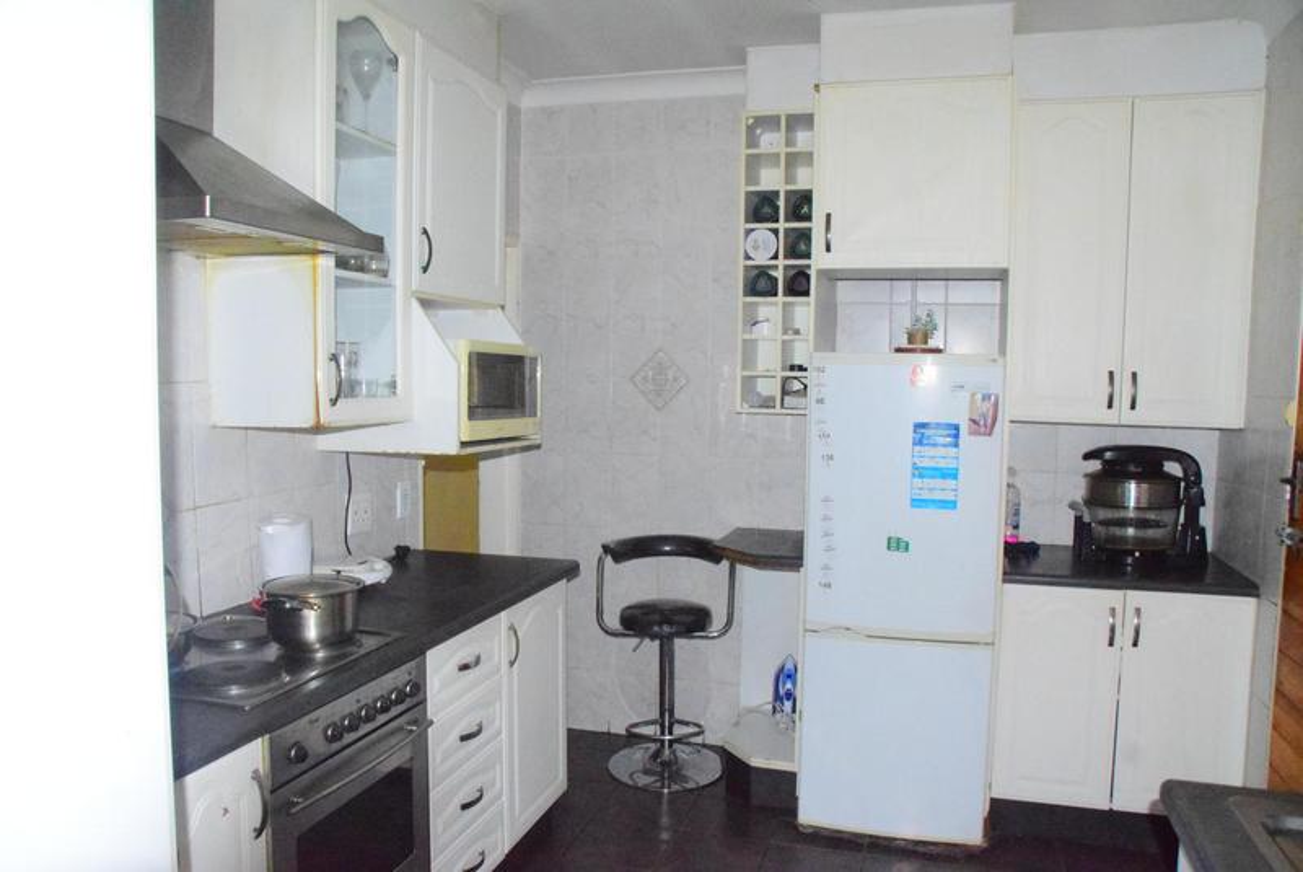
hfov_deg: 44.9
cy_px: 436
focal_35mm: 44
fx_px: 1576
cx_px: 652
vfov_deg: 30.9
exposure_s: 1/60
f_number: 10
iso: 12800
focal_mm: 29
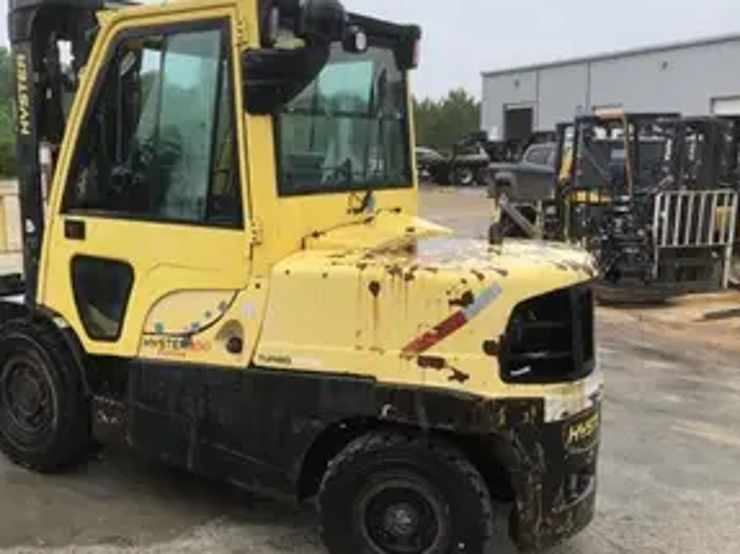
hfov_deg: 47.4
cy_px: 263
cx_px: 273
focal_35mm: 39
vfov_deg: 36.8
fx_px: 833
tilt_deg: -6.2
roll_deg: +0.2
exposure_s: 1/813
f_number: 1.8
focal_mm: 4
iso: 20
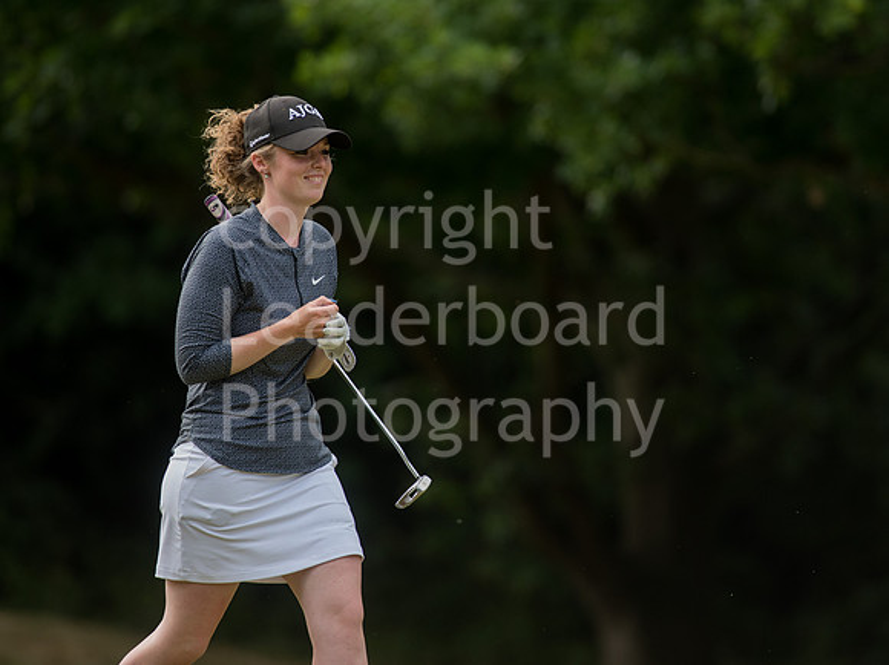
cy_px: 245
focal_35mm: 409
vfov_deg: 3.6
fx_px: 10494
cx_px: 492
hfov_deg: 4.9
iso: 400
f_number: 4
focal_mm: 300
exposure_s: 1/2000
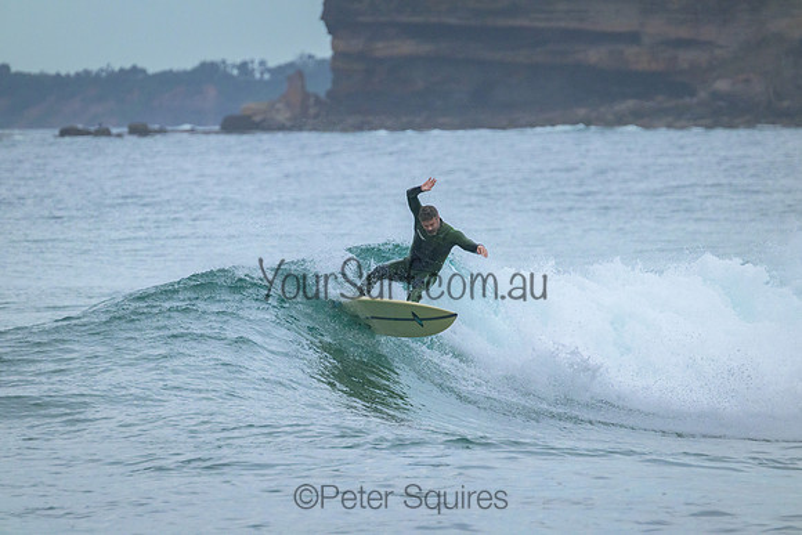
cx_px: 401
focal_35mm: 620
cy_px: 268
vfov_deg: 2.2
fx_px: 13815
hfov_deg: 3.3
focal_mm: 620
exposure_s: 1/1250
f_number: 11
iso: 3200
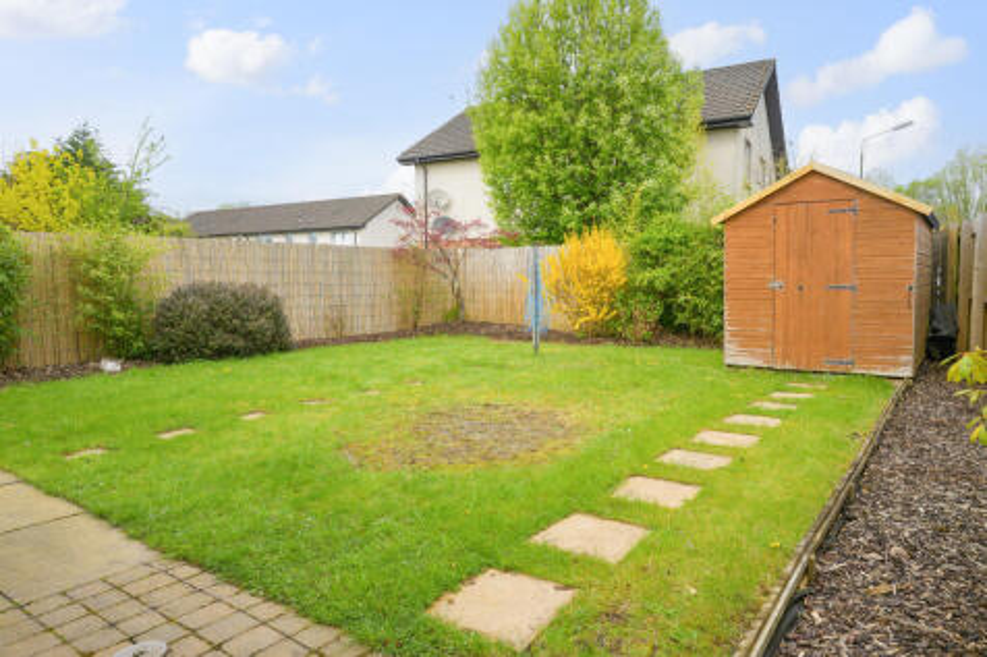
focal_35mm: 24
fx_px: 644
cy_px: 328
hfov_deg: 74.9
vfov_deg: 54.1
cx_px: 494
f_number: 8
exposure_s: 1/640
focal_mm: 23.5
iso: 500
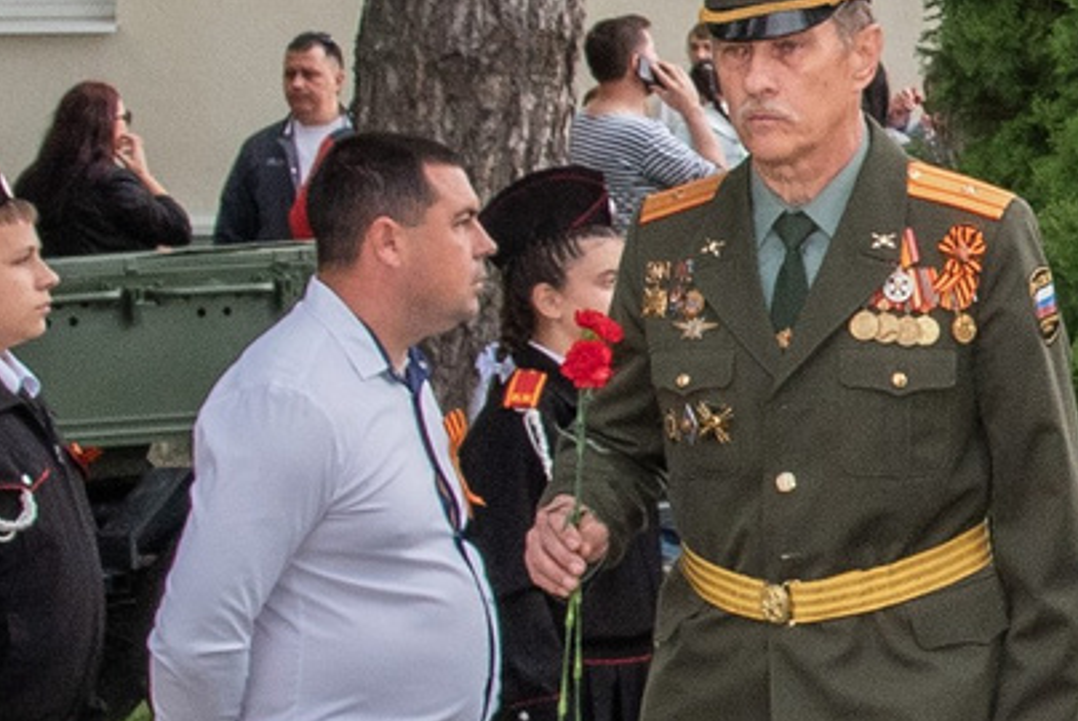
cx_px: 1985
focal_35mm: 248
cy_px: 292
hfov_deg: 8.0
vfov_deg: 5.5
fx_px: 7431
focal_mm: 38
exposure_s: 1/160
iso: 640
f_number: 10
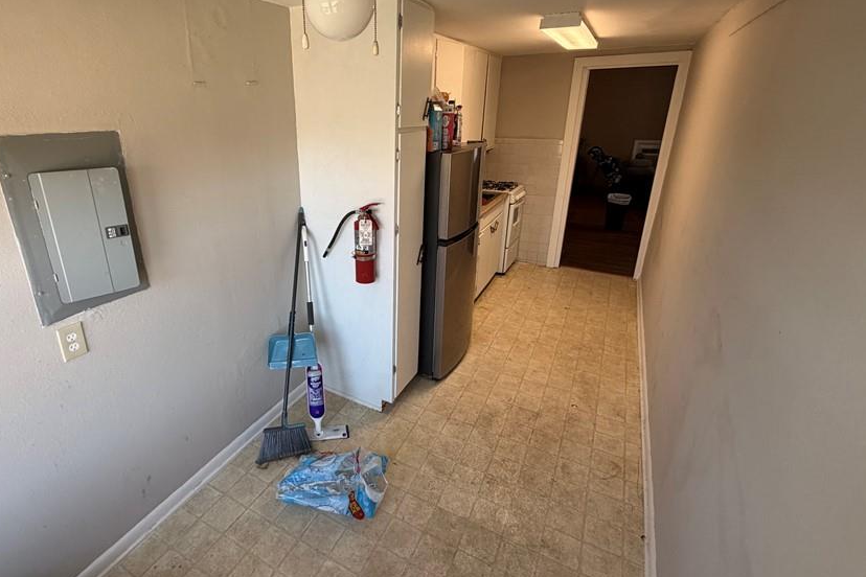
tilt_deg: -18.7
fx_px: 433
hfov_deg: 89.2
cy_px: 263
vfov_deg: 67.3
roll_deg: +0.3
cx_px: 361
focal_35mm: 18
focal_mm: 2.22
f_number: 2.2
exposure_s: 1/121
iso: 160
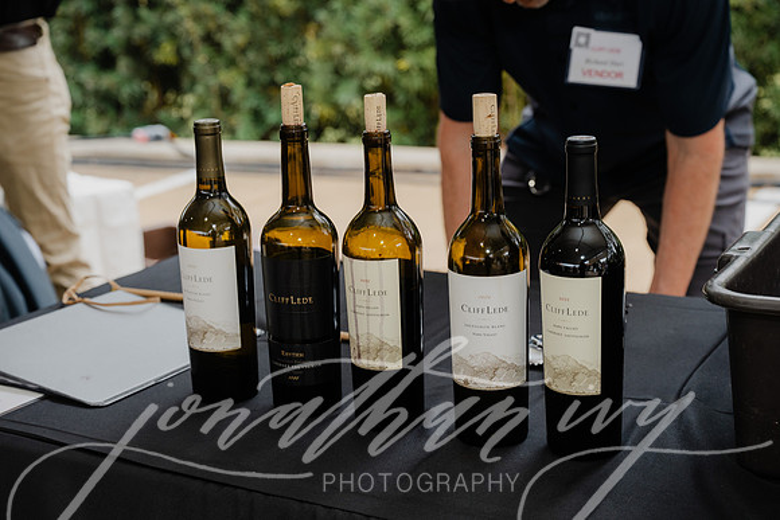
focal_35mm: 60
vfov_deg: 22.6
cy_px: 260
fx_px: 1300
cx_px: 390
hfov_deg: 33.4
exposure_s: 1/160
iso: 800
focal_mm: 60
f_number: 5
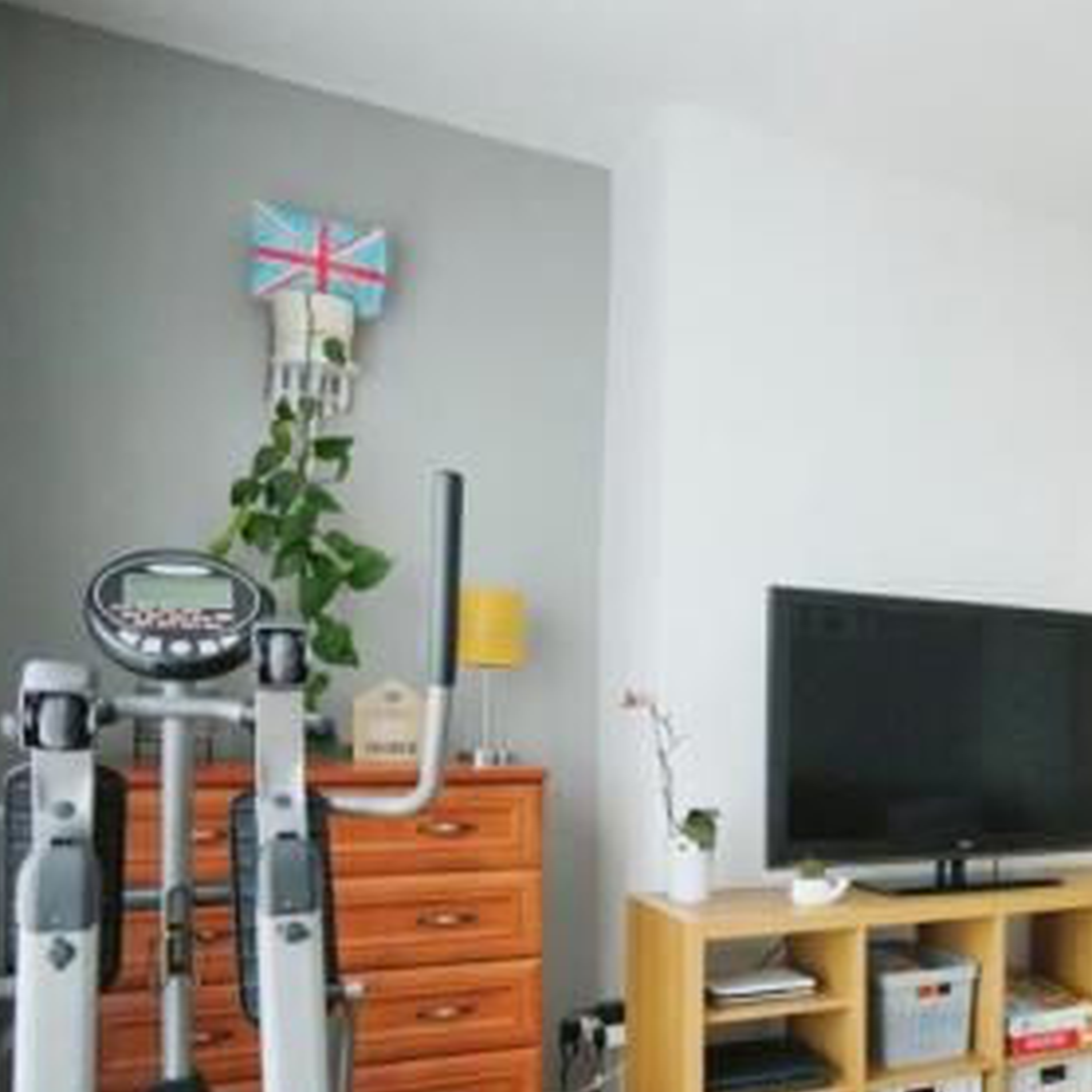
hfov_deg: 44.1
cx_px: 1074
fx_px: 1142
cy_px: 776
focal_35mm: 32
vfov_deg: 49.7
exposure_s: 1/25
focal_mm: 16
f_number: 14
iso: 1600
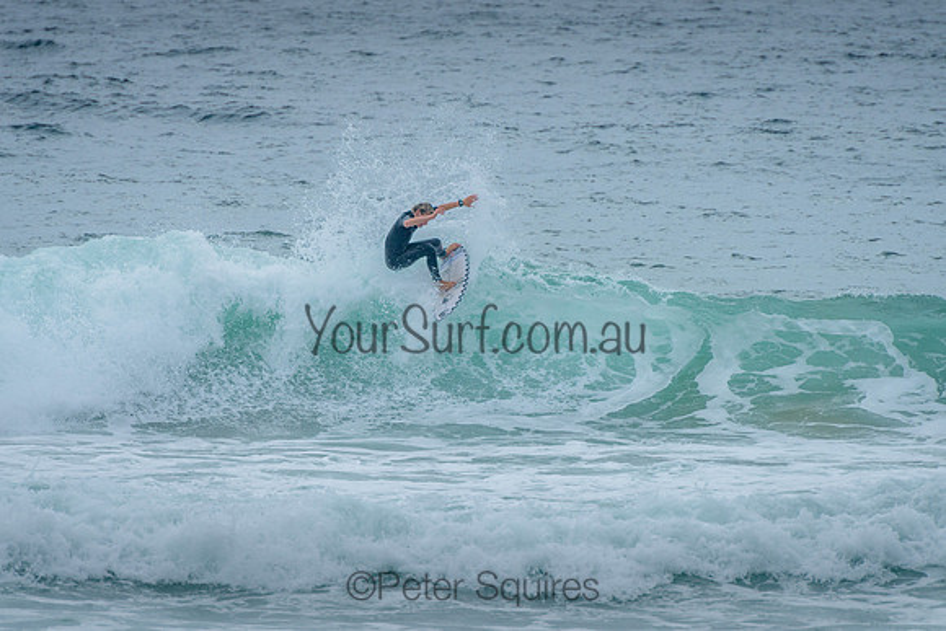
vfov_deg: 2.8
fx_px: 12883
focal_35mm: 490
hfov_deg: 4.2
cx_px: 477
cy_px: 282
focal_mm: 400
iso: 500
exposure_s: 1/1600
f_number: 8
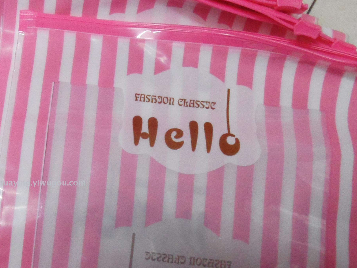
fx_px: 547
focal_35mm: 53
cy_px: 182
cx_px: 36
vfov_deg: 27.3
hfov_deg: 34.2
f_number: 3.2
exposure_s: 1/15
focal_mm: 3.9
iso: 400
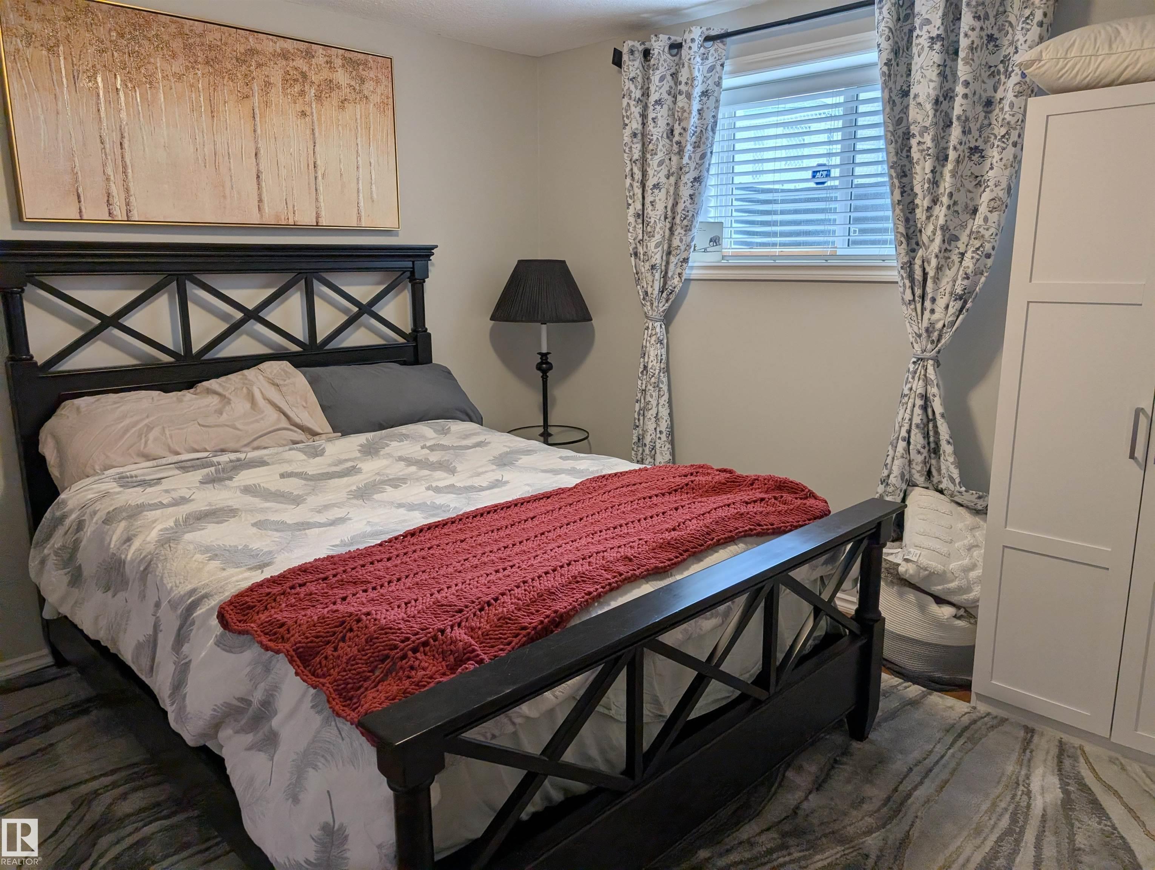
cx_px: 578
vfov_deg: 56.9
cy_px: 435
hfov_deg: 71.5
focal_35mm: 24
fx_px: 802
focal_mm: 6.9
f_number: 1.68
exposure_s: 1/152
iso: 23
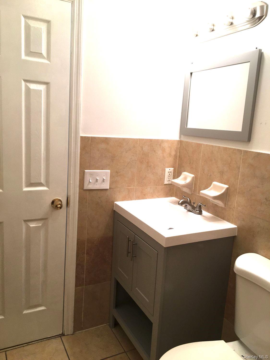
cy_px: 180
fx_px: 302
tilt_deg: -11.4
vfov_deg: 61.7
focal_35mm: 29
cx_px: 135
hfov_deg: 48.2
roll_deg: -3.2
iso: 32
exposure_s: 1/60
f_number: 2.2
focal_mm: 4.15
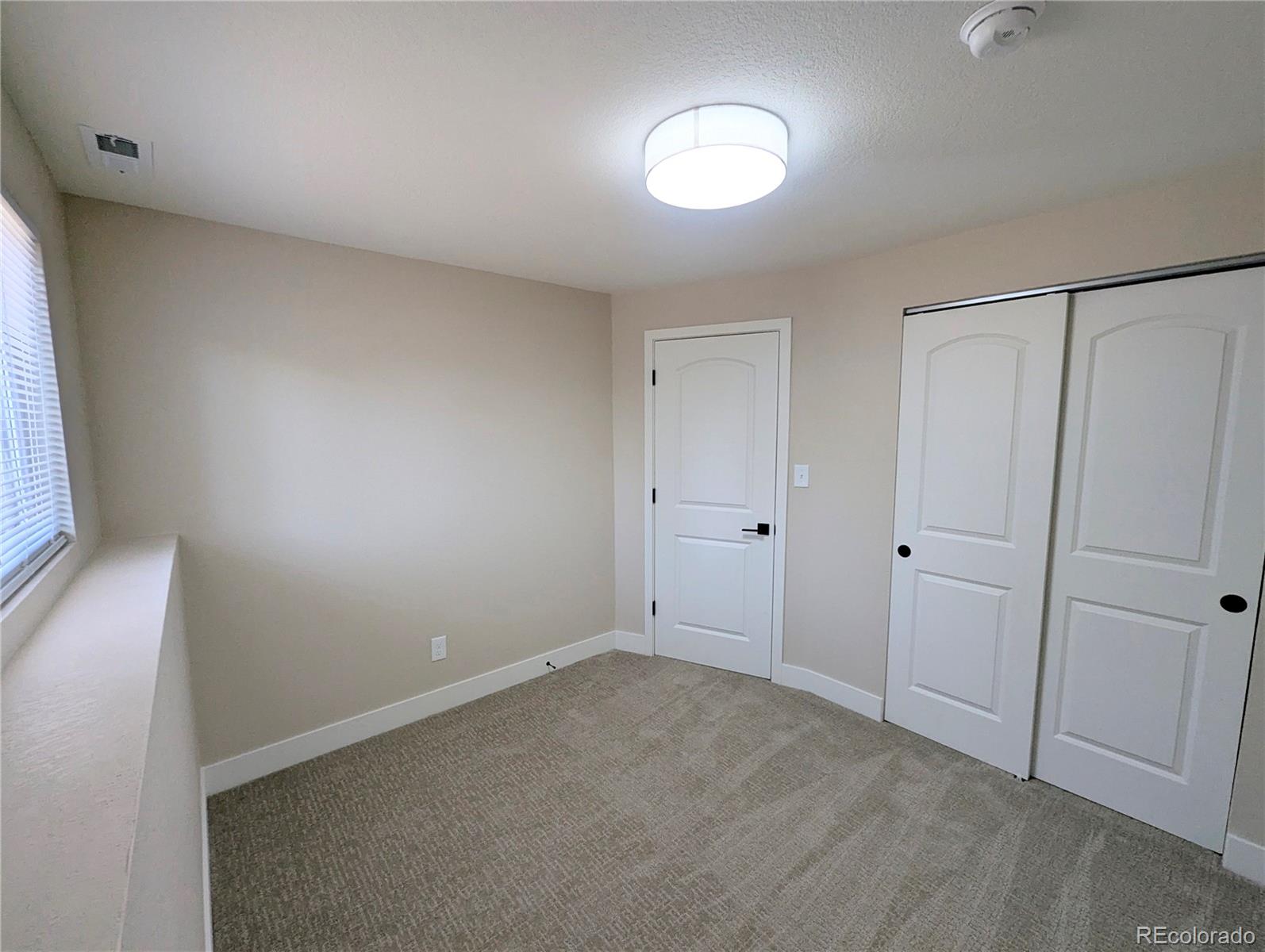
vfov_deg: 90.1
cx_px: 632
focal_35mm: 13
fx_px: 476
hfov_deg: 106.1
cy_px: 476
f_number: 2.2
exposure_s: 1/120
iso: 69
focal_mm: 1.95
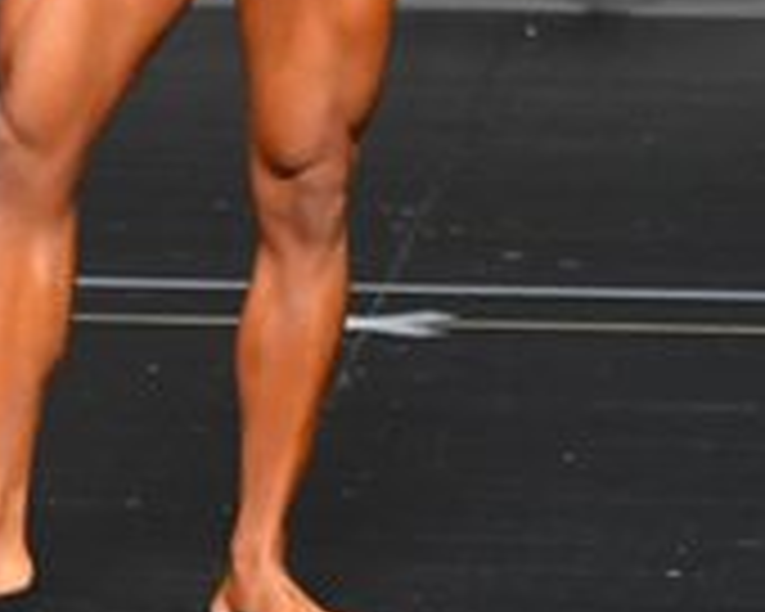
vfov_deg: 1.3
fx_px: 27645
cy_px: -279
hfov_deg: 1.6
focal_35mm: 1221
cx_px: 70
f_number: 5.6
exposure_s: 1/400
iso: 2500
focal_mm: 190
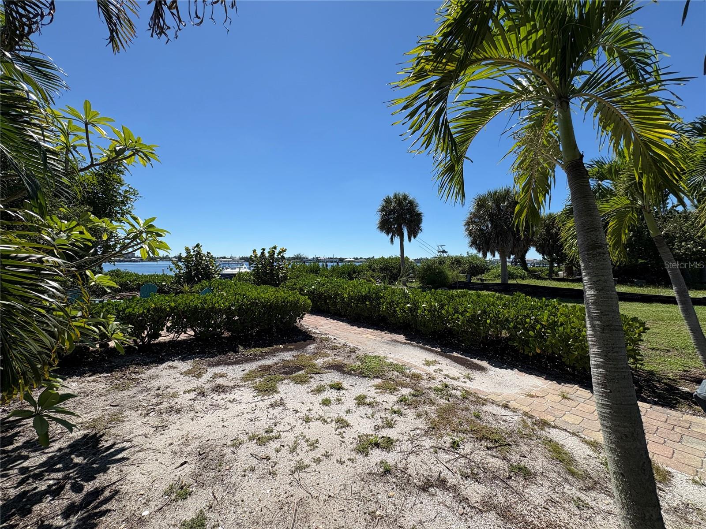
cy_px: 264
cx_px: 353
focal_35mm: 14
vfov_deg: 85.7
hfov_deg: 102.1
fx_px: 286
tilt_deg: +0.3
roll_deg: +0.1
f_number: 2.2
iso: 50
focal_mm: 2.22
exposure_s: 1/2770
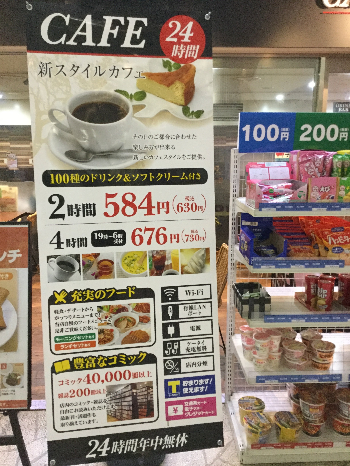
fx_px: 418
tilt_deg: -11.6
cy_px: 233
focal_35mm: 31
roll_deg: +1.4
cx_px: 175
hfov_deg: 45.4
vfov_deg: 58.4
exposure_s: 1/15
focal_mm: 3.3
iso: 250
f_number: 2.4
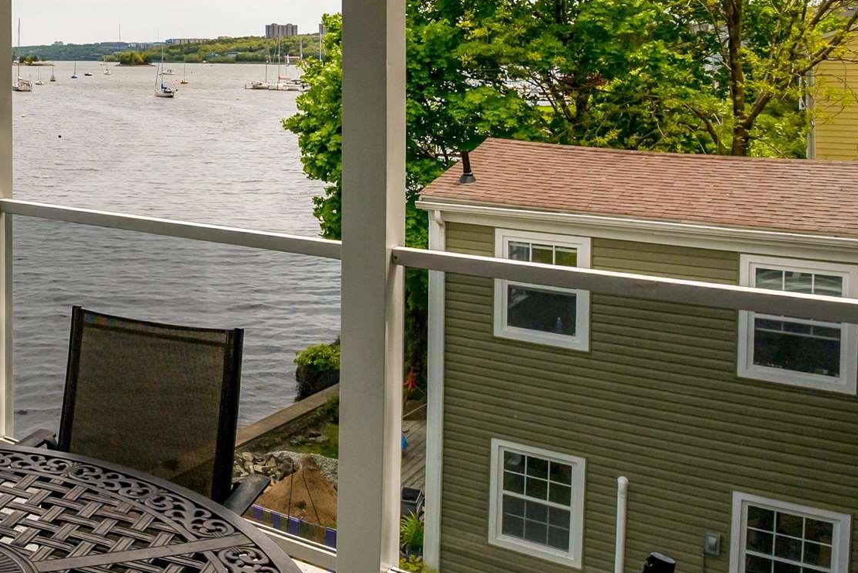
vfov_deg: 21.2
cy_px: 30
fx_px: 1487
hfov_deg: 29.1
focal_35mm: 62
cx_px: -88
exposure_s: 1/2500
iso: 400
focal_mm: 22.5
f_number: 9
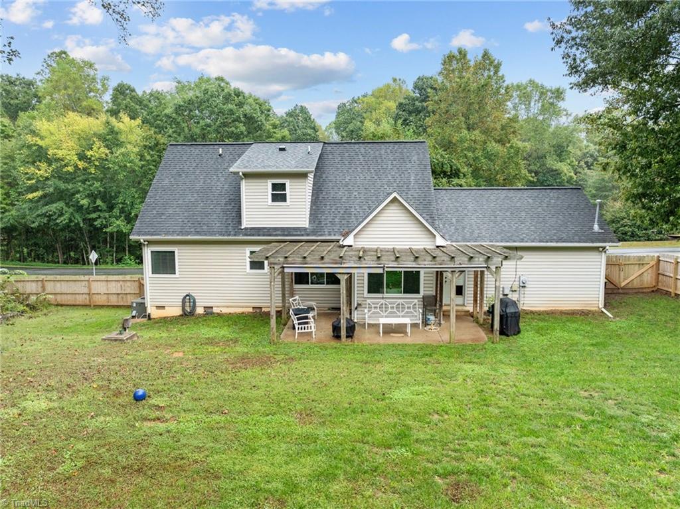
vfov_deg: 56.7
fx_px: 471
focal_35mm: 24
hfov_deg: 71.6
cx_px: 340
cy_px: 254
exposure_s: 1/640
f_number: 2.8
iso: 190
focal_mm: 12.29
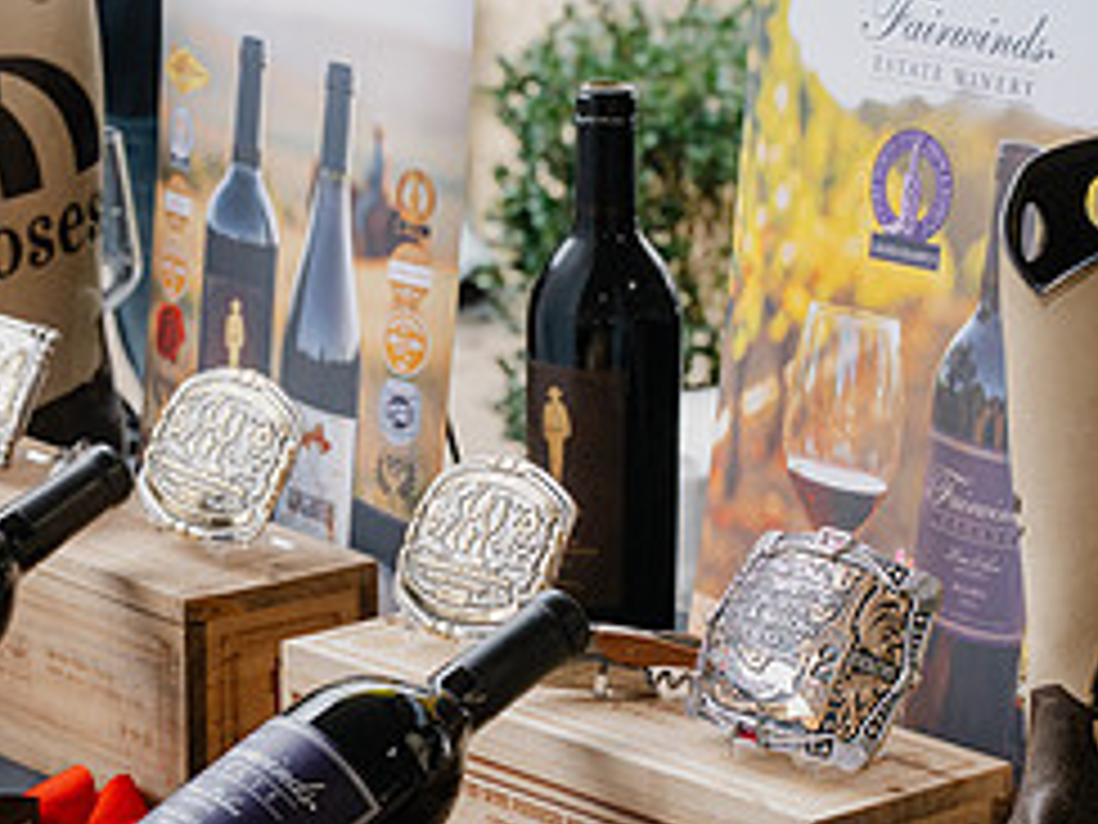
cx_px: 540
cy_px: 619
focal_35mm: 137
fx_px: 4346
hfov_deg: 14.4
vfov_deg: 10.8
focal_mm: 60
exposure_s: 1/200
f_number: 5.6
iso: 360
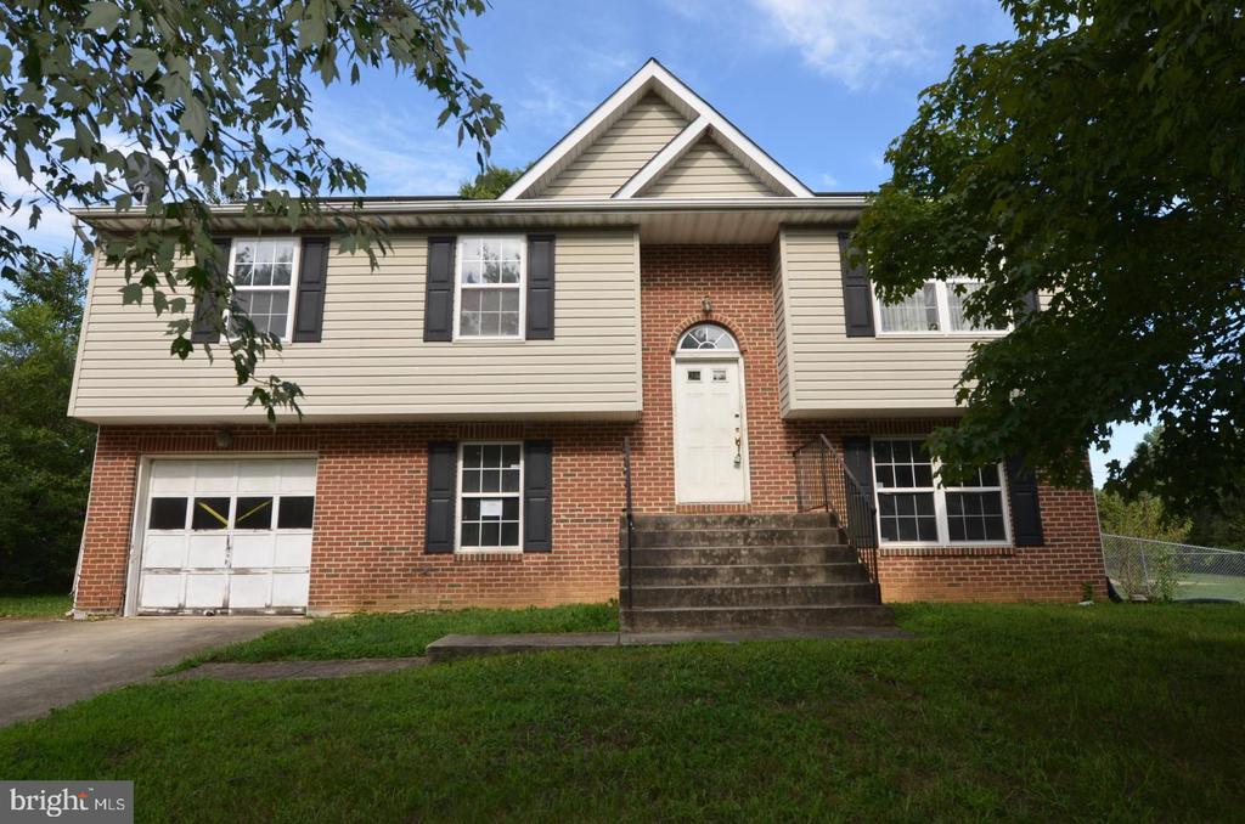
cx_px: 622
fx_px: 725
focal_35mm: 21
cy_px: 412
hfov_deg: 81.3
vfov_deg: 59.3
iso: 100
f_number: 6.3
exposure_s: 1/160
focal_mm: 14
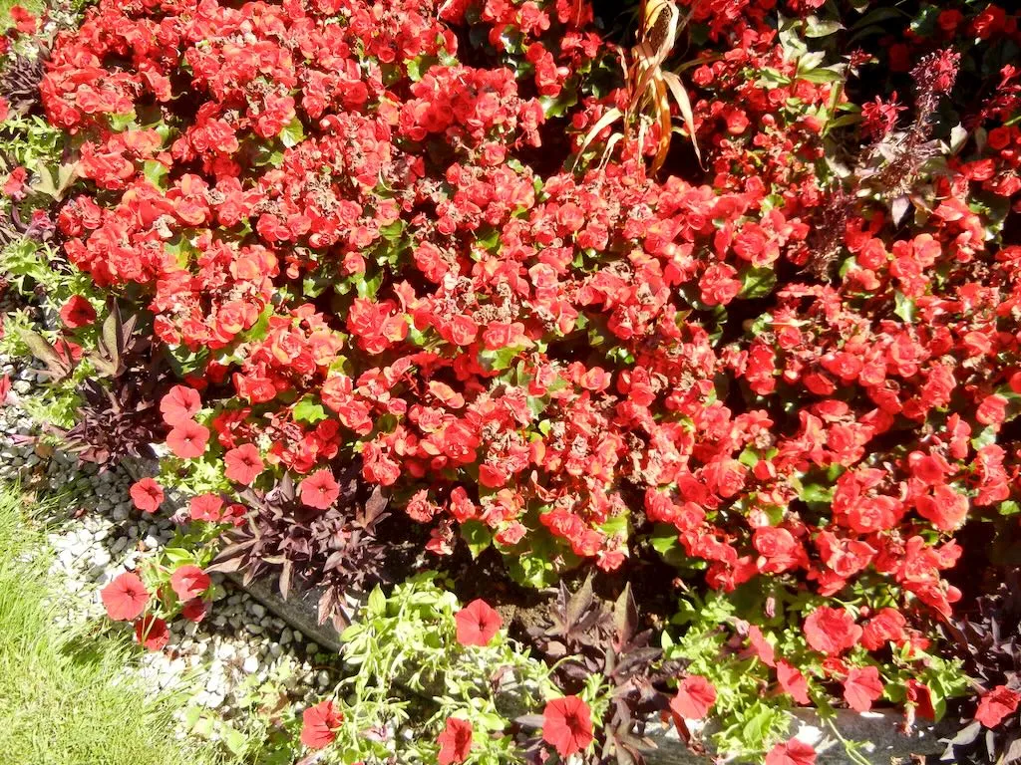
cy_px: 382
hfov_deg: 60.0
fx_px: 885
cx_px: 510
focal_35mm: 30
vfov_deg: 46.8
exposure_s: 1/467
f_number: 3.5
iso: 160
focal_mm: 5.4
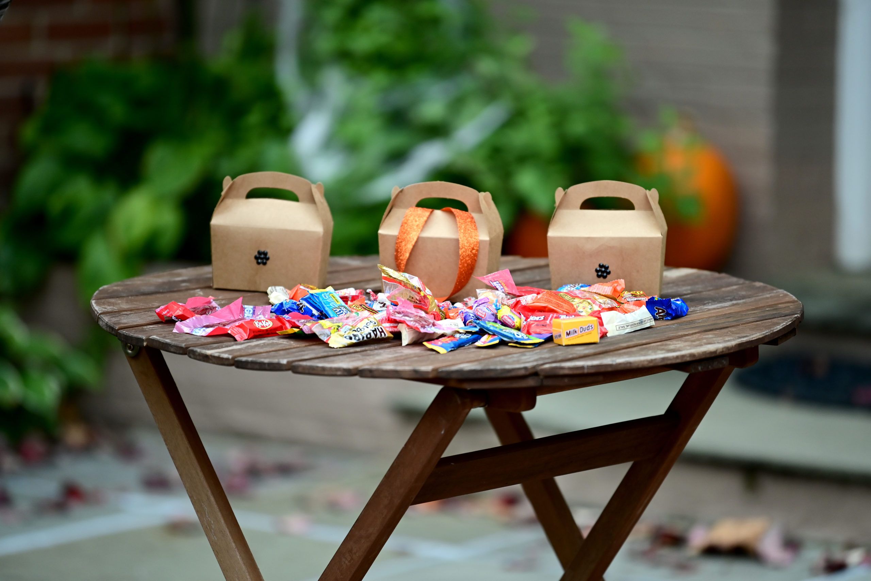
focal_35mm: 200
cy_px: 290
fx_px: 4839
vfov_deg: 6.9
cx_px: 436
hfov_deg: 10.3
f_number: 2.8
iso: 800
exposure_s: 1/1000
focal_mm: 200
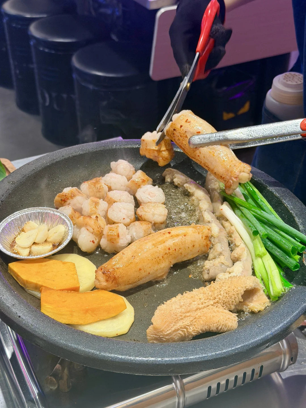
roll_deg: +0.1
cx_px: 153
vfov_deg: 39.7
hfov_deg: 30.3
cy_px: 204
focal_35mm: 48
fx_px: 566
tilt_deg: -35.4
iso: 100
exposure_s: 1/50
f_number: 1.78
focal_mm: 6.76
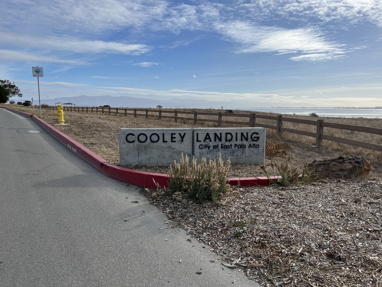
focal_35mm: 26
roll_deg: -1.1
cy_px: 144
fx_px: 287
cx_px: 191
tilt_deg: -7.9
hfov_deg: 67.3
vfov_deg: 53.1
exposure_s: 1/8000
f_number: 1.5
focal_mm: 5.7
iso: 50
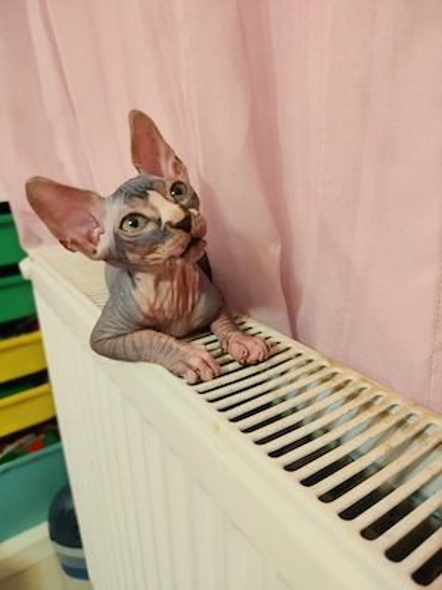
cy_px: 295
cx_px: 221
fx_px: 409
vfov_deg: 71.6
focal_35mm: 24
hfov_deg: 56.8
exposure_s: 1/25
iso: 755
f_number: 1.7
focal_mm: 5.24
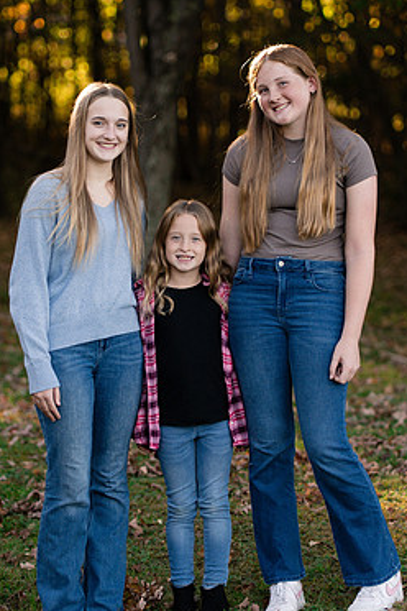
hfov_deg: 8.0
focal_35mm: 171
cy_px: 380
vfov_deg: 12.0
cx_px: 171
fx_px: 2900
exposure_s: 1/1000
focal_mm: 85
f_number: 2.2
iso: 320
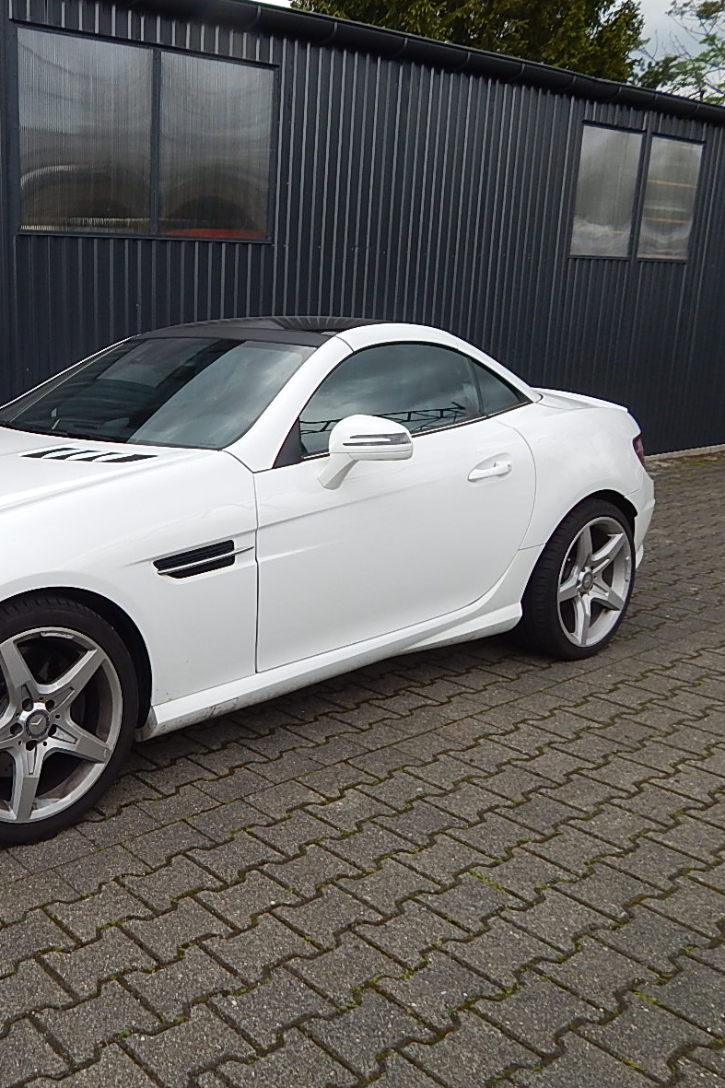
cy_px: 541
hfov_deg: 38.9
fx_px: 937
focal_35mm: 31
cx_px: 55
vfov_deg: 60.3
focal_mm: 4
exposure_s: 1/250
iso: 125
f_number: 3
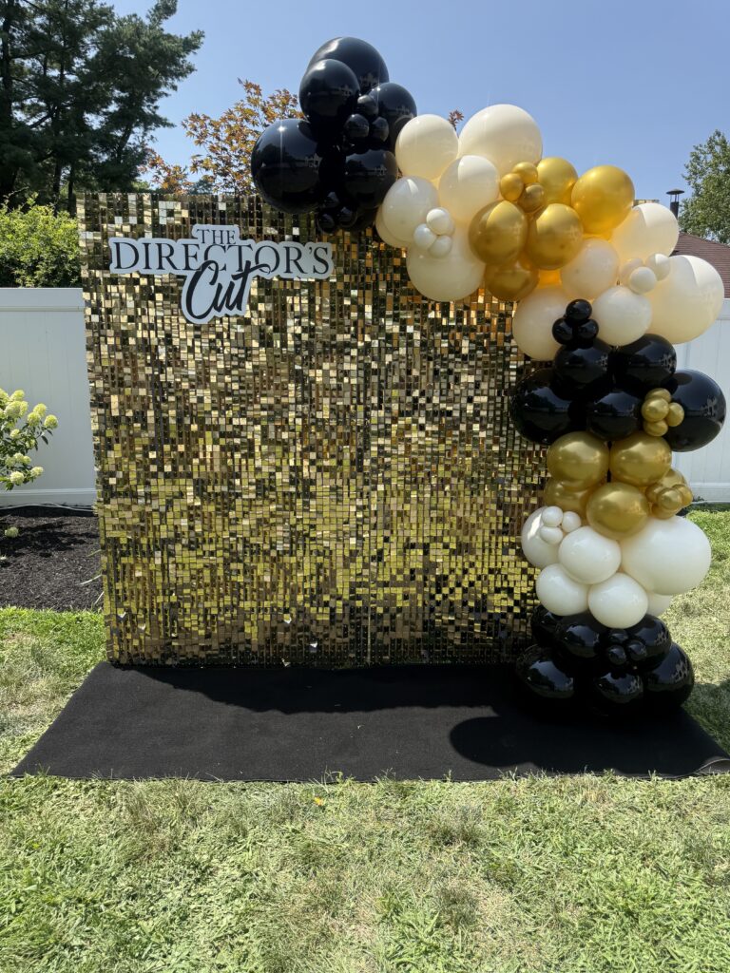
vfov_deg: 71.6
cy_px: 486
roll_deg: -1.1
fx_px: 675
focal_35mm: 24
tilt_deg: -9.6
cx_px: 365
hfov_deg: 56.8
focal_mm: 6.76
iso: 100
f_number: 1.78
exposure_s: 1/2232
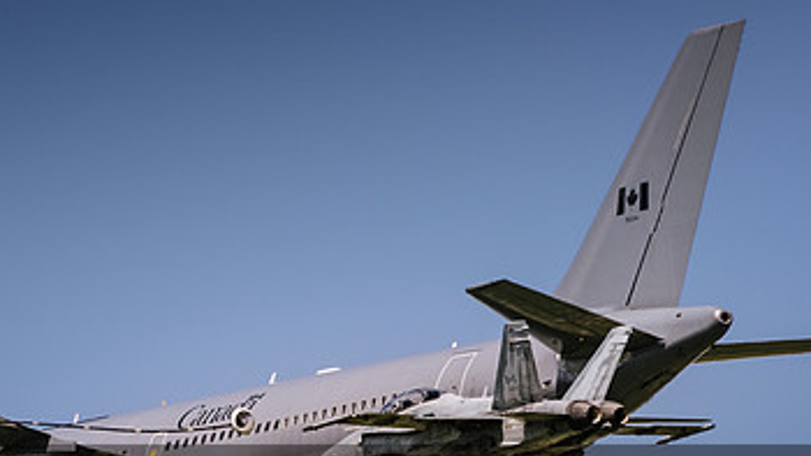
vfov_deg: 1.2
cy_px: 490
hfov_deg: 2.2
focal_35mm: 996
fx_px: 21422
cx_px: 230
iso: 200
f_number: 5.6
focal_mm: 410
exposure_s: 1/2000
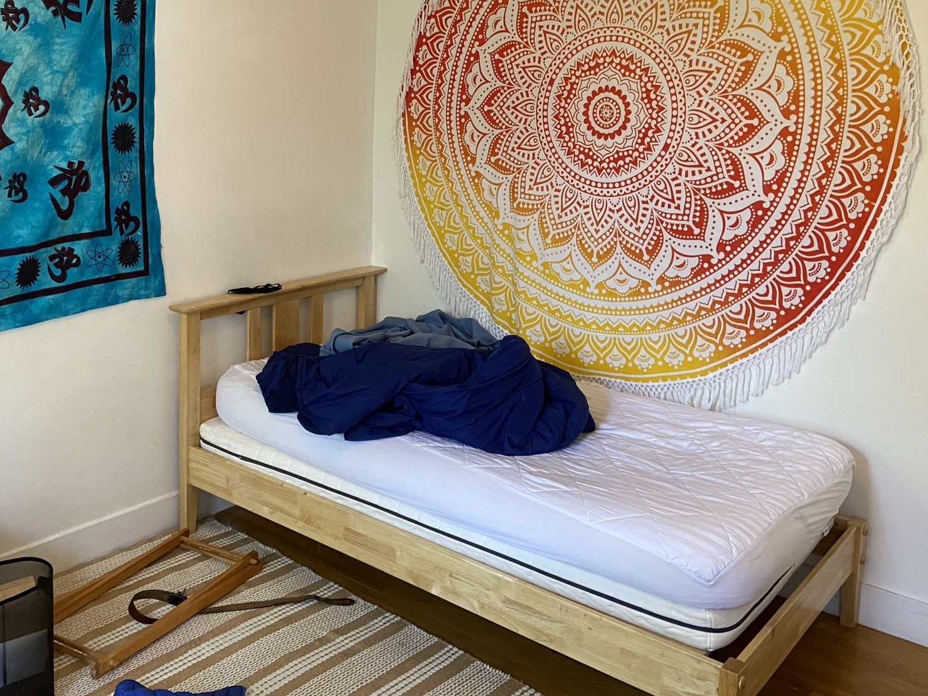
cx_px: 321
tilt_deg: -8.5
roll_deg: -1.1
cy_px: 257
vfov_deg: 39.4
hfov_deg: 50.6
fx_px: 965
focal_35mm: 36
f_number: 1.8
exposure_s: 1/60
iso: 320
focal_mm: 4.25
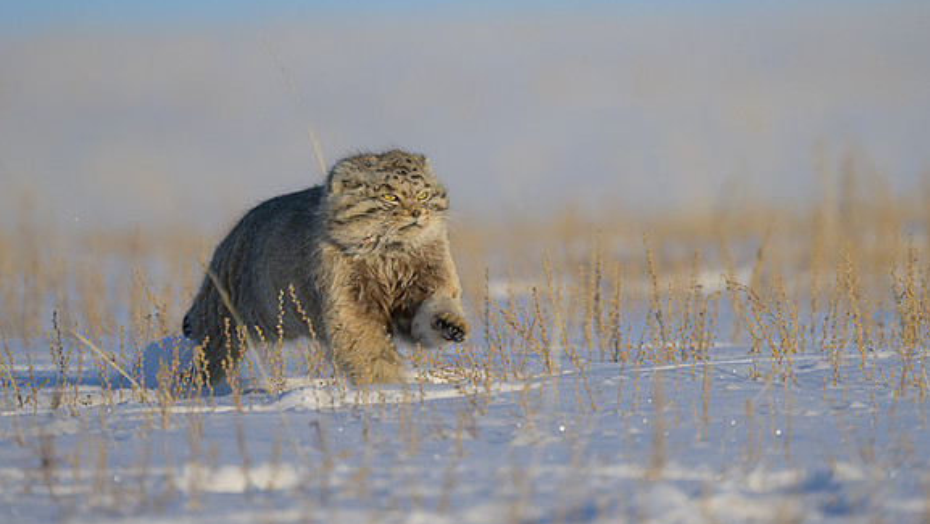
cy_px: 139
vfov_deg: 2.1
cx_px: 466
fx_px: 14505
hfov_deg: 3.7
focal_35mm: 588
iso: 400
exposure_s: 1/2500
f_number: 5.6
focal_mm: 400
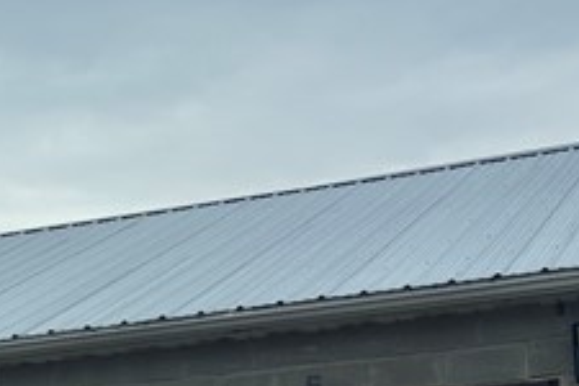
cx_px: -468
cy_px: 569
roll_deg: +0.9
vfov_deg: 10.8
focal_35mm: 123
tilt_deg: +2.6
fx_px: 1978
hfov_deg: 14.6
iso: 50
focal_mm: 5.96
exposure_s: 1/2288
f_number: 1.6
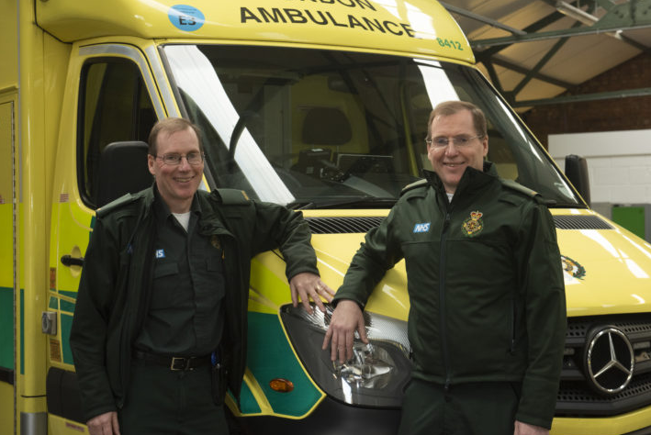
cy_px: 220
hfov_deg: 30.9
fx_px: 1176
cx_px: 336
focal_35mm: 65
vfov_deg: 21.0
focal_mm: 60
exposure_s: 1/125
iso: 1250
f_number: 7.1
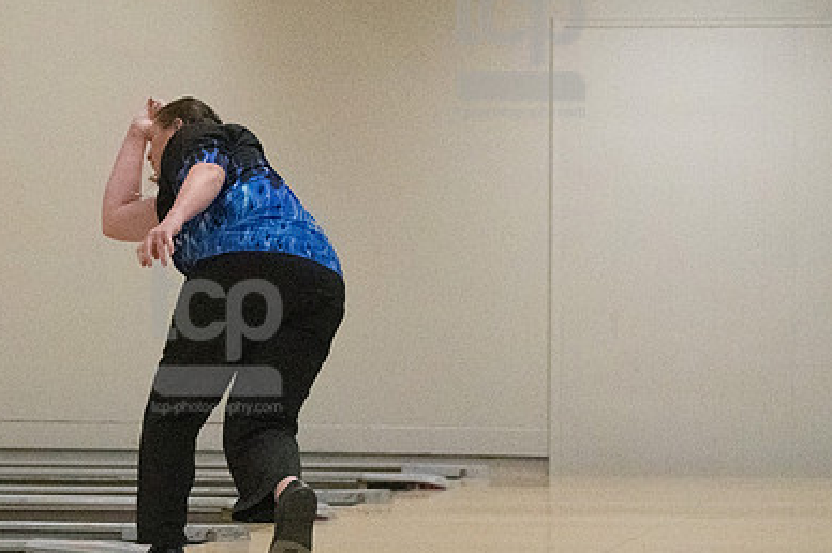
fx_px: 4249
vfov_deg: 7.4
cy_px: 339
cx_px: 217
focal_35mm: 184
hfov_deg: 11.2
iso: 10000
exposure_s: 1/1250
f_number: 4
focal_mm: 82
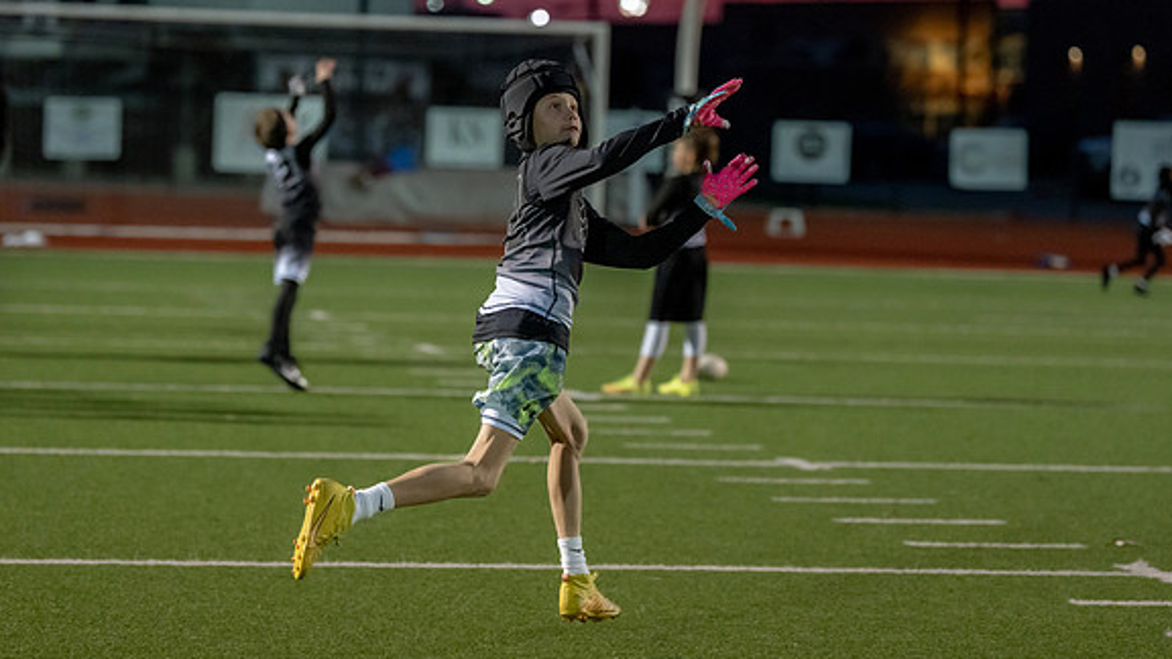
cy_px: 223
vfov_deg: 8.1
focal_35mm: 149
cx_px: 504
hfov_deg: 14.4
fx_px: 4630
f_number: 2.8
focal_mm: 117
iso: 4000
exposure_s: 1/1000
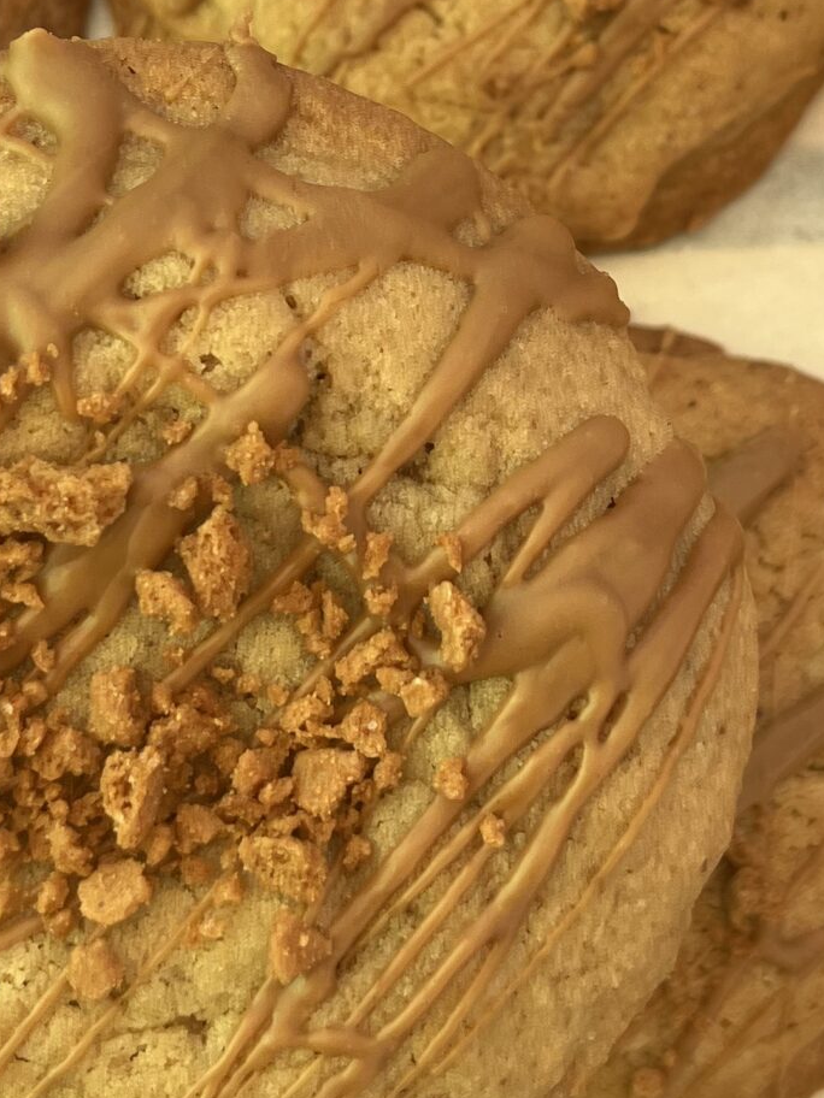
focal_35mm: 73
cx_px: 471
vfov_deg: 26.5
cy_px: 333
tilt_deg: -85.4
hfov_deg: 20.2
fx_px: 2317
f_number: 1.6
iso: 50
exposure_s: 1/777
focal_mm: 5.1
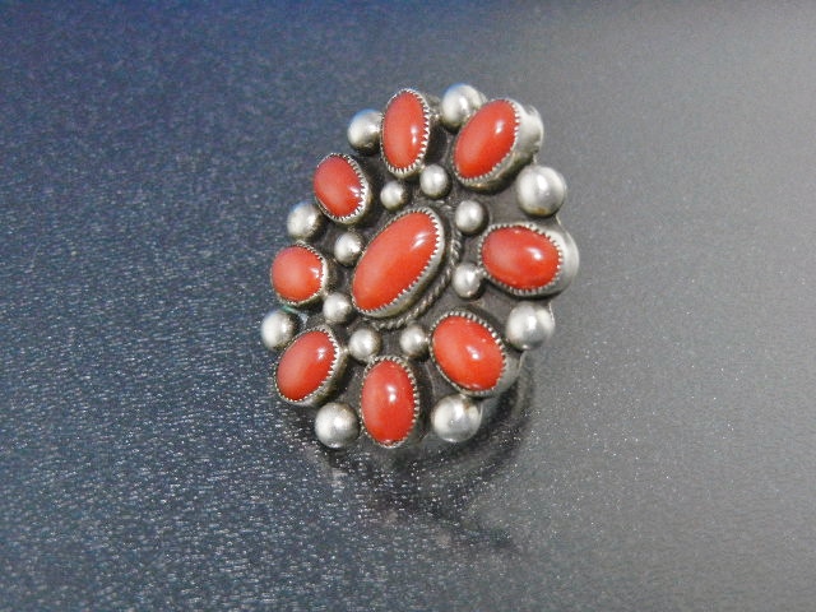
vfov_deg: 28.0
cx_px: 408
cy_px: 306
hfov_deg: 36.8
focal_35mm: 52
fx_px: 1226
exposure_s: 1/30
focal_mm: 9.3
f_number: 7.8
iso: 800
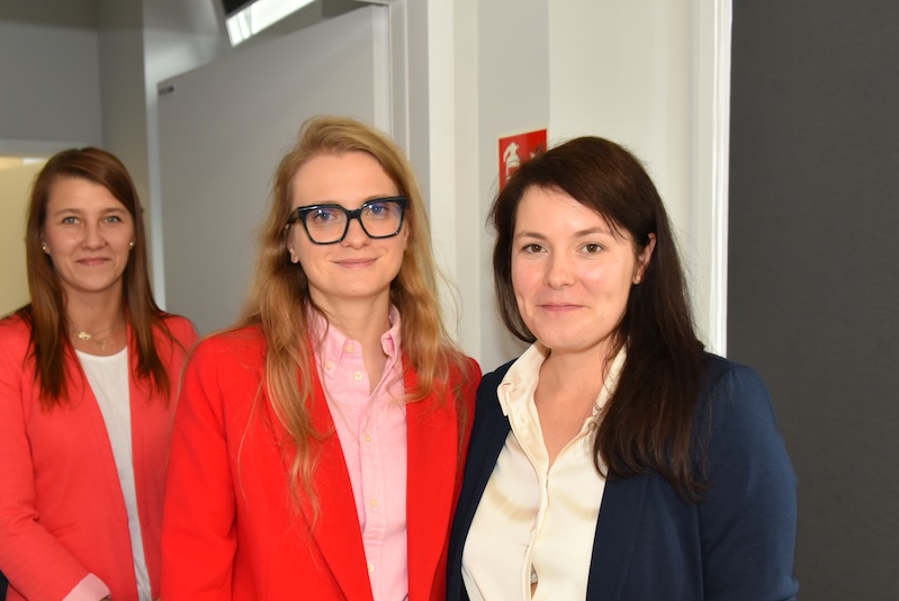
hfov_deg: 47.2
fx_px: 1025
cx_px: 385
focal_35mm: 41
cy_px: 380
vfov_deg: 32.5
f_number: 4.5
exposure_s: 1/80
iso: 800
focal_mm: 32
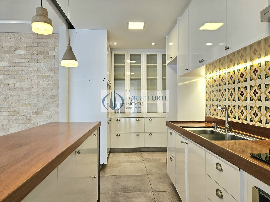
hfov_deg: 73.9
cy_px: 101
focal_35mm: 23
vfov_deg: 58.9
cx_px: 135
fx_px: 179
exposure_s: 1/120
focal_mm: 5.4
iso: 64
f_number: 1.8
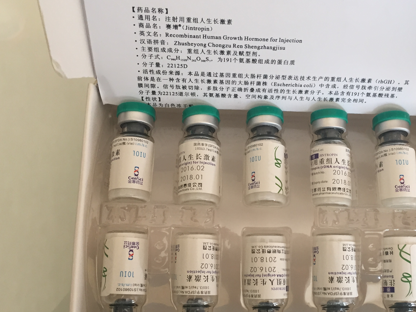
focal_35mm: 41
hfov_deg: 45.4
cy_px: 199
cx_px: 259
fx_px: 493
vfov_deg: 34.9
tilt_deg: -76.9
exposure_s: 1/33
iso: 50
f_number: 2.2
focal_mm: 4.15
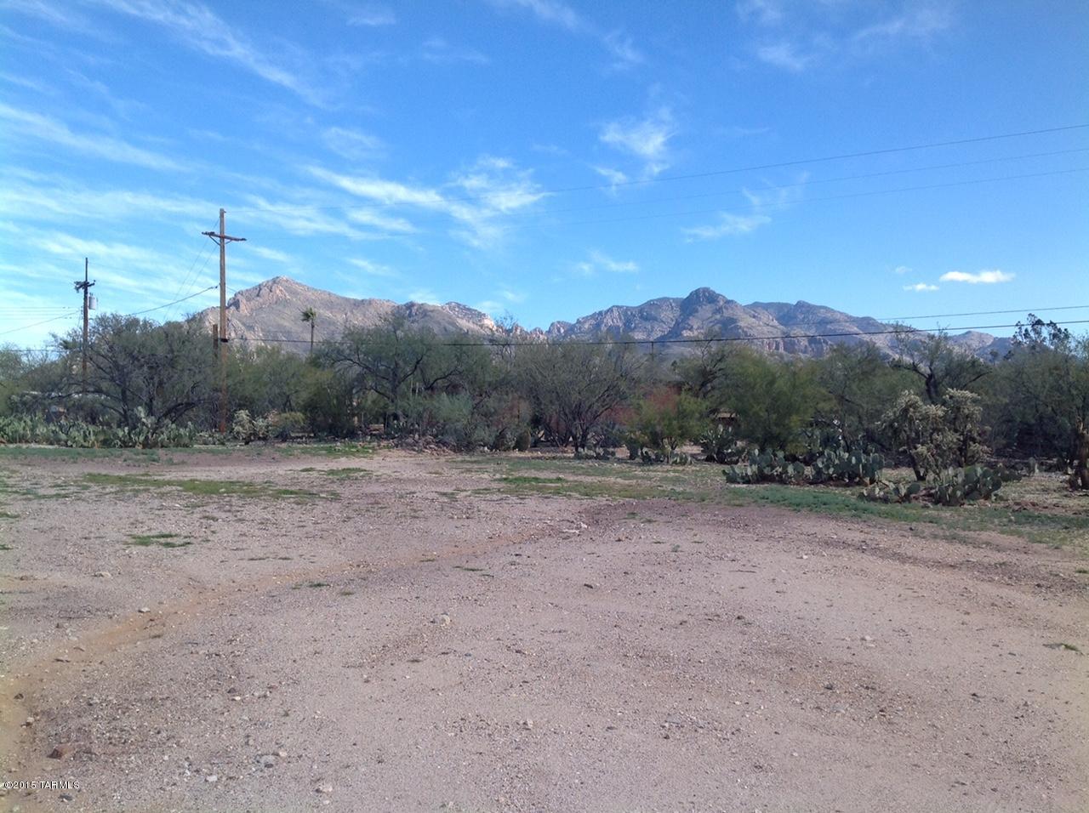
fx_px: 1099
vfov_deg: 40.6
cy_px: 406
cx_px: 544
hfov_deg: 52.7
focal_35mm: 35
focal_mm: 4.28
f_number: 2.4
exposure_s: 1/975
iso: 50
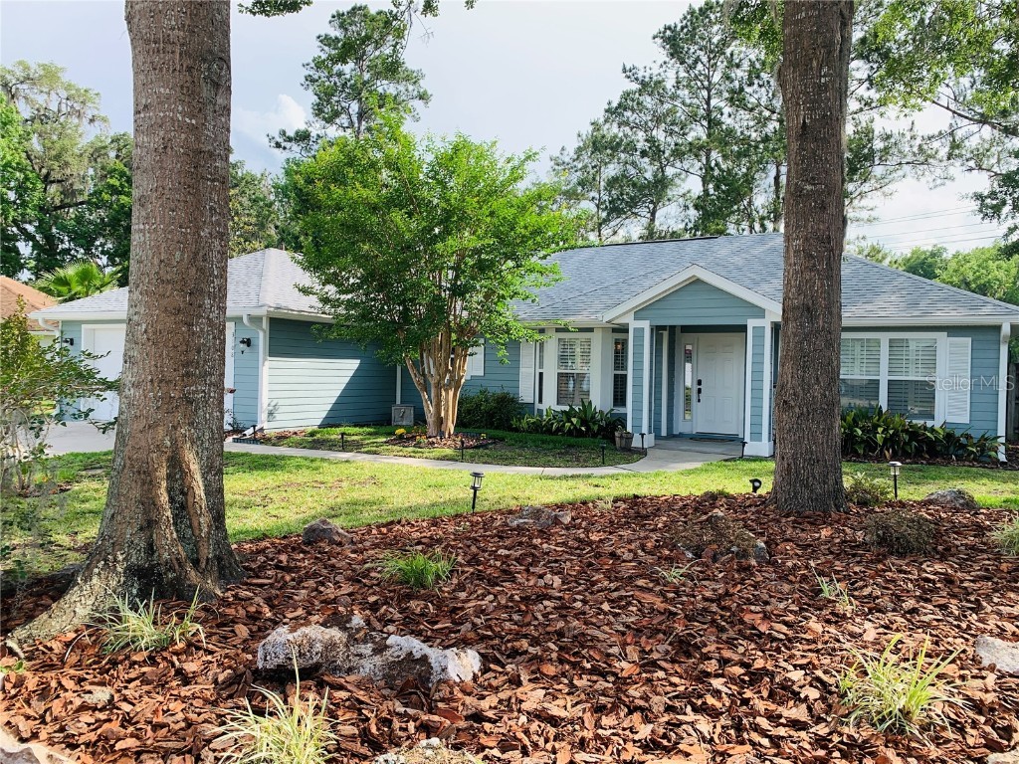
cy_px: 382
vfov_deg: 53.1
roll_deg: -1.2
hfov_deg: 67.3
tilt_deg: -0.1
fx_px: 765
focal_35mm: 26
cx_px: 510
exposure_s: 1/911
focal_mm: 4.25
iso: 25
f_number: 1.8
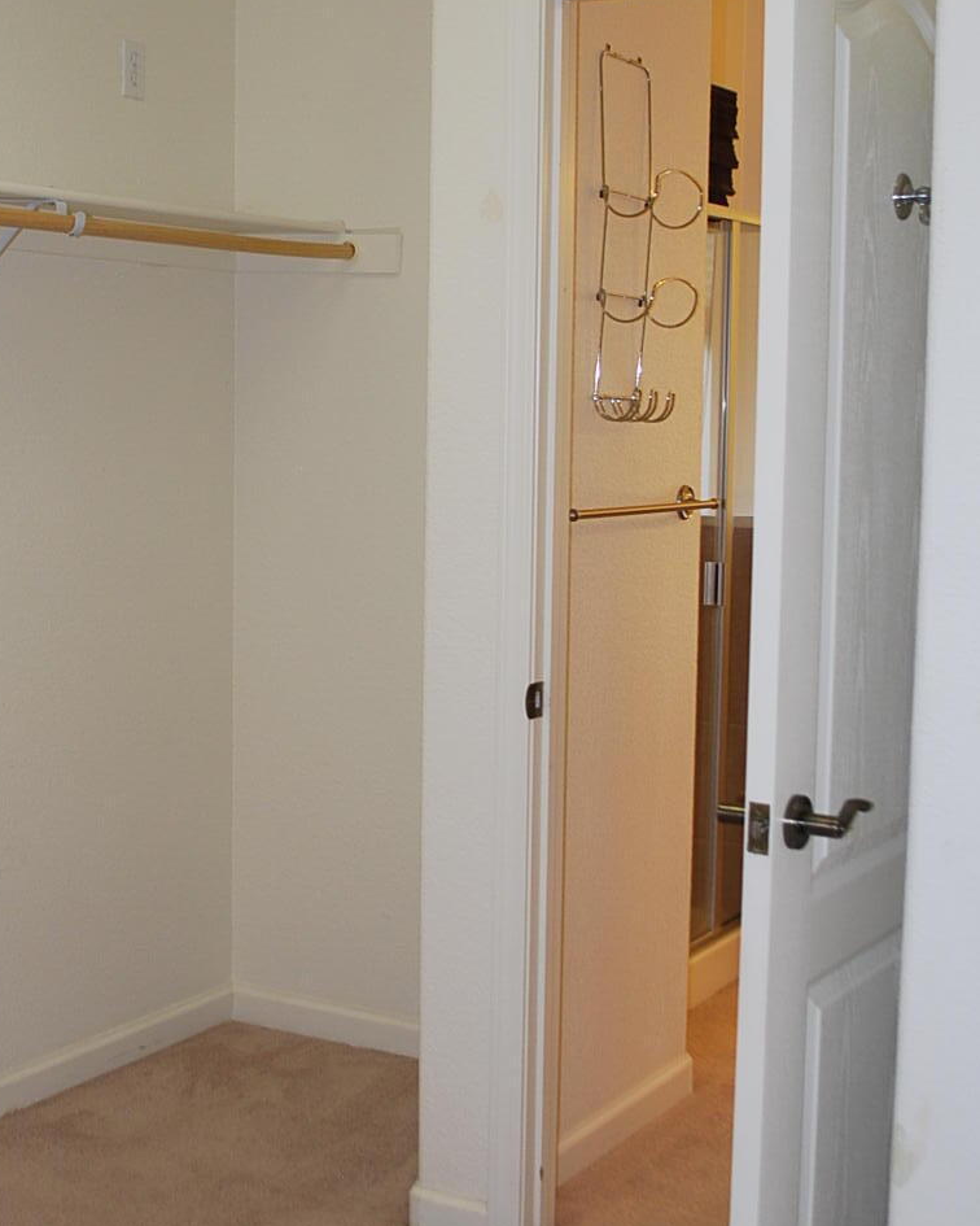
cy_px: 558
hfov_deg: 28.9
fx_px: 1885
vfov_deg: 36.0
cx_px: 323
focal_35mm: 52
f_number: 3.5
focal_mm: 18
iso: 200
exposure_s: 1/60
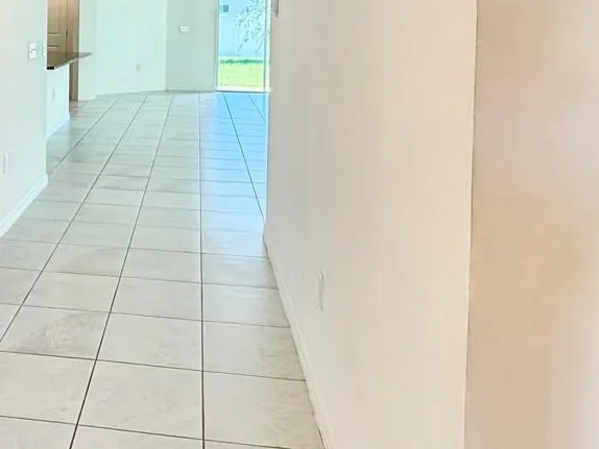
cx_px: 98
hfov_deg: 44.8
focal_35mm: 39
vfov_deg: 34.4
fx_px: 675
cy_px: 29
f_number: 2.2
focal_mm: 2.22
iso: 100
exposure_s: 1/120
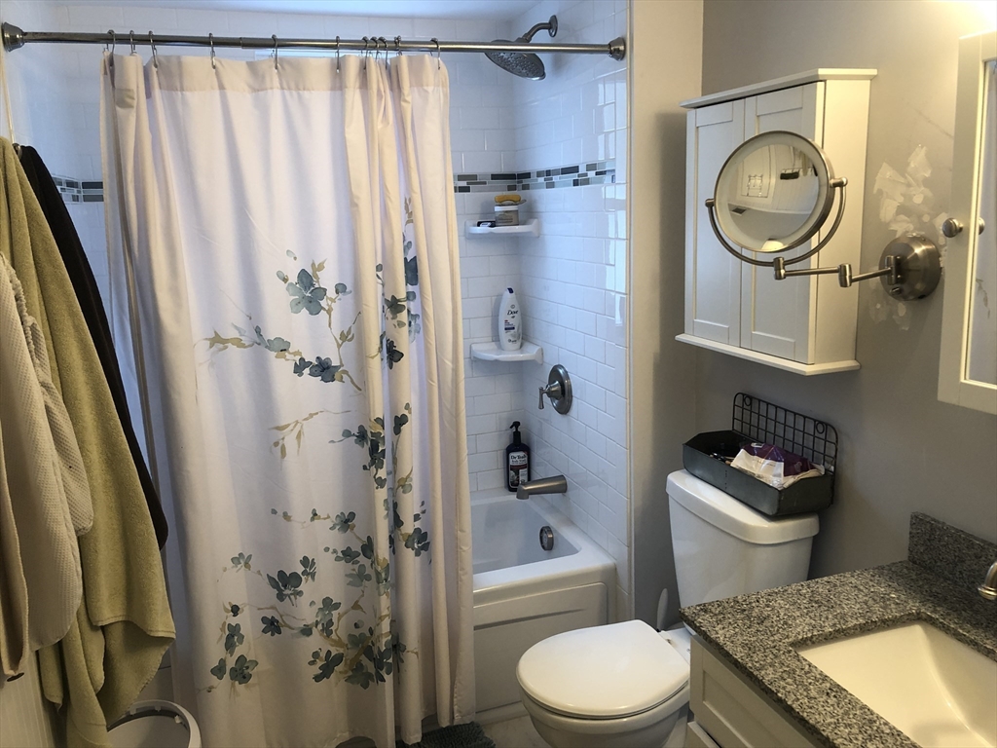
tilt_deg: -11.9
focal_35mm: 28
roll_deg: +2.2
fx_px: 806
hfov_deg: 63.4
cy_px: 374
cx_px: 498
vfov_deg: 49.7
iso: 40
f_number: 1.8
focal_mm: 4
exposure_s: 1/24
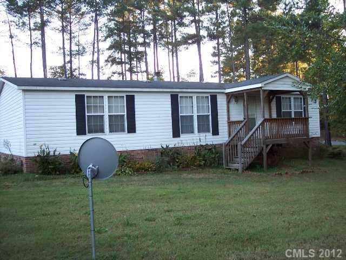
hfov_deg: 47.9
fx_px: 390
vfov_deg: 36.8
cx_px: 173
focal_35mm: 39
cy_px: 130
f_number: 2.8
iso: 100
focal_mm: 8
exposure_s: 1/60
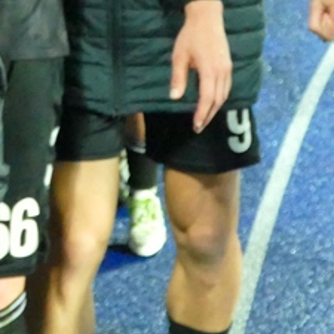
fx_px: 2227
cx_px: -223
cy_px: -177
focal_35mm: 204
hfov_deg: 8.3
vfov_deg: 8.4
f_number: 3.3
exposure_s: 1/100
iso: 3200
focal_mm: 17.27
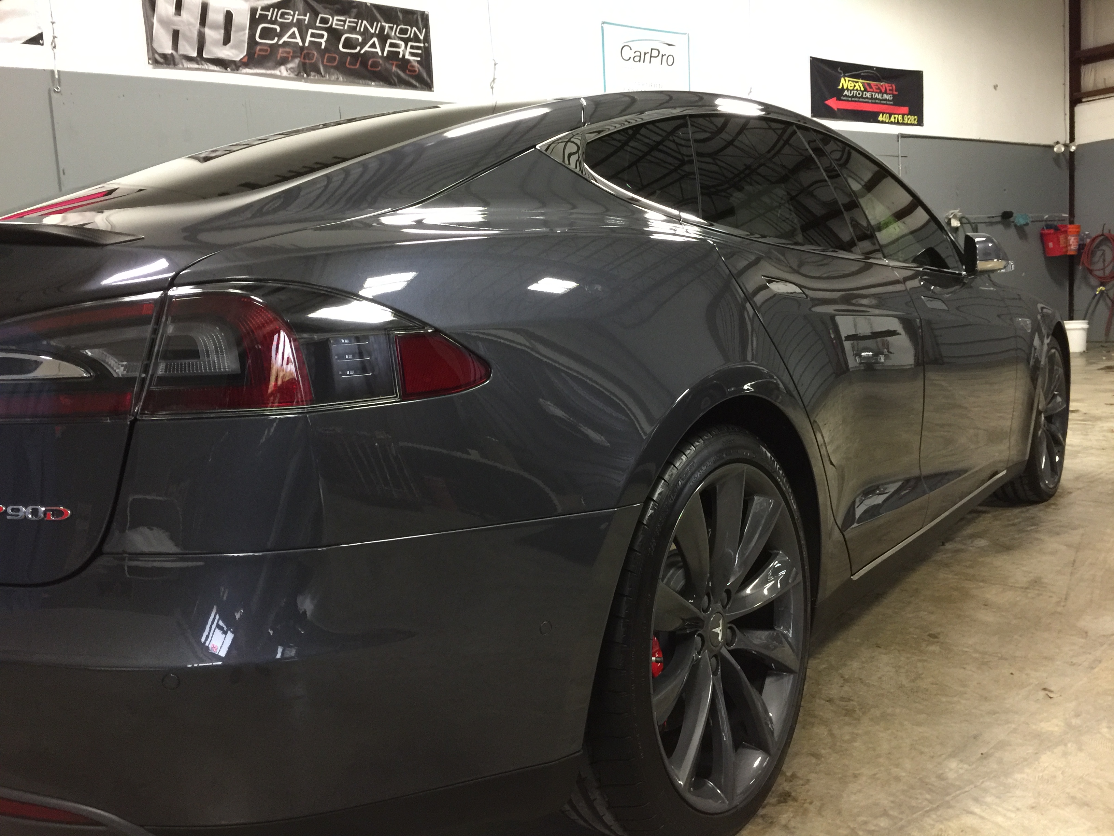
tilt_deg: -7.0
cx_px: 557
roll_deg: +1.9
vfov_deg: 48.2
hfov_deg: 61.7
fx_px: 933
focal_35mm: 29
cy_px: 418
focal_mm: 4.15
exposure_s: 1/15
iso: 125
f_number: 2.2
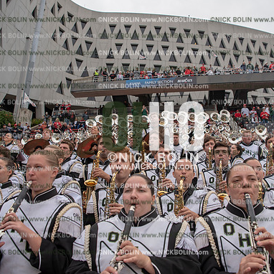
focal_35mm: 31
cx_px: 153
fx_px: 278
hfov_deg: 52.4
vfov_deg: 52.5
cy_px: 136
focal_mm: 24
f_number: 3.5
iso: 250
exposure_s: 1/800
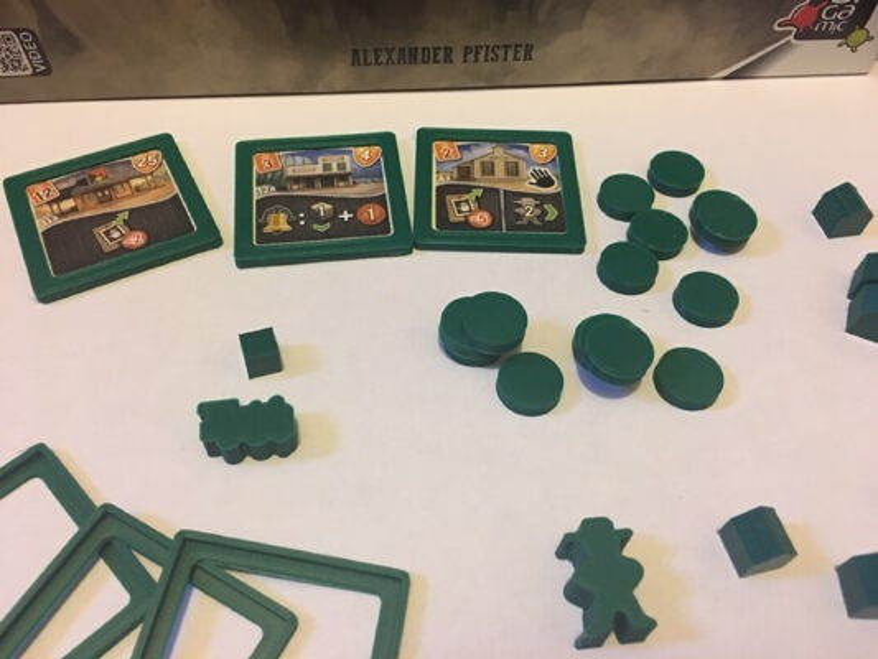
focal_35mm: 29
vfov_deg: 48.2
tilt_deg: -53.5
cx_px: 439
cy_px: 330
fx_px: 736
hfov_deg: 61.6
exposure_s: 1/8
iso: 100
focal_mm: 4.15
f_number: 2.2
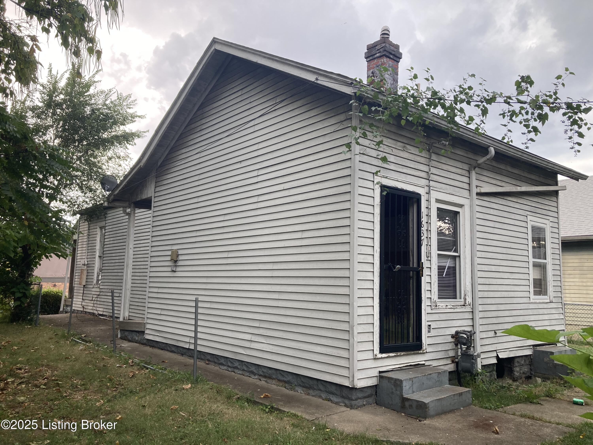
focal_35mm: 28
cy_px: 222
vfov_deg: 49.7
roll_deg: -1.0
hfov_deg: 63.4
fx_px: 480
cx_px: 296
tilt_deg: +6.6
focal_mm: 3.99
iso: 32
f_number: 1.8
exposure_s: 1/121
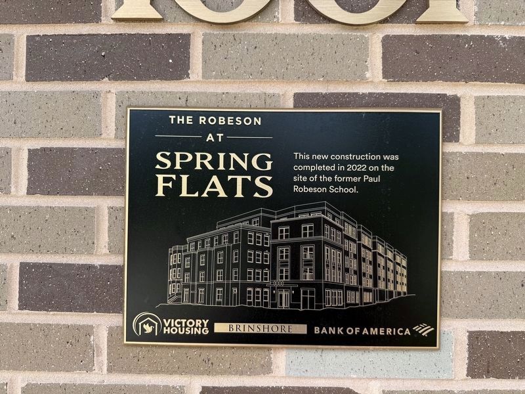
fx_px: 364
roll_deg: -0.9
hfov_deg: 71.6
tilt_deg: +0.6
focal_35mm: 24
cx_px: 262
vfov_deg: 56.8
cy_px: 197
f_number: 1.78
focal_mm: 6.76
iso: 80
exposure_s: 1/868
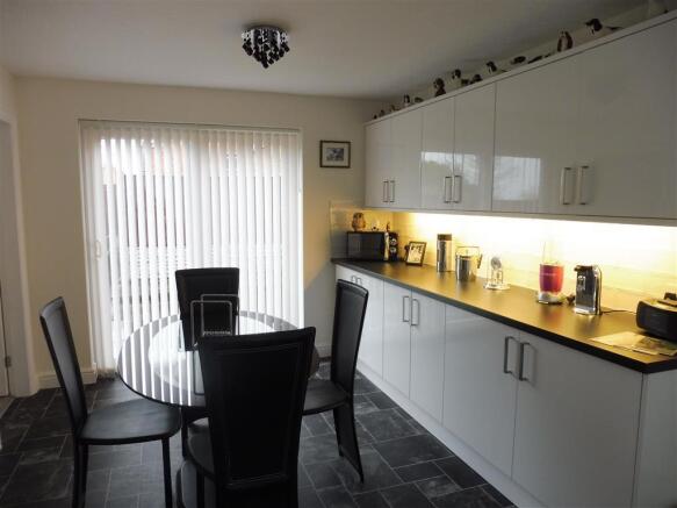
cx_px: 338
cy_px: 254
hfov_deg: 71.6
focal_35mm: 24
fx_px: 469
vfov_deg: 56.8
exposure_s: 1/60
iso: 160
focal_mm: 4.3
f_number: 3.3
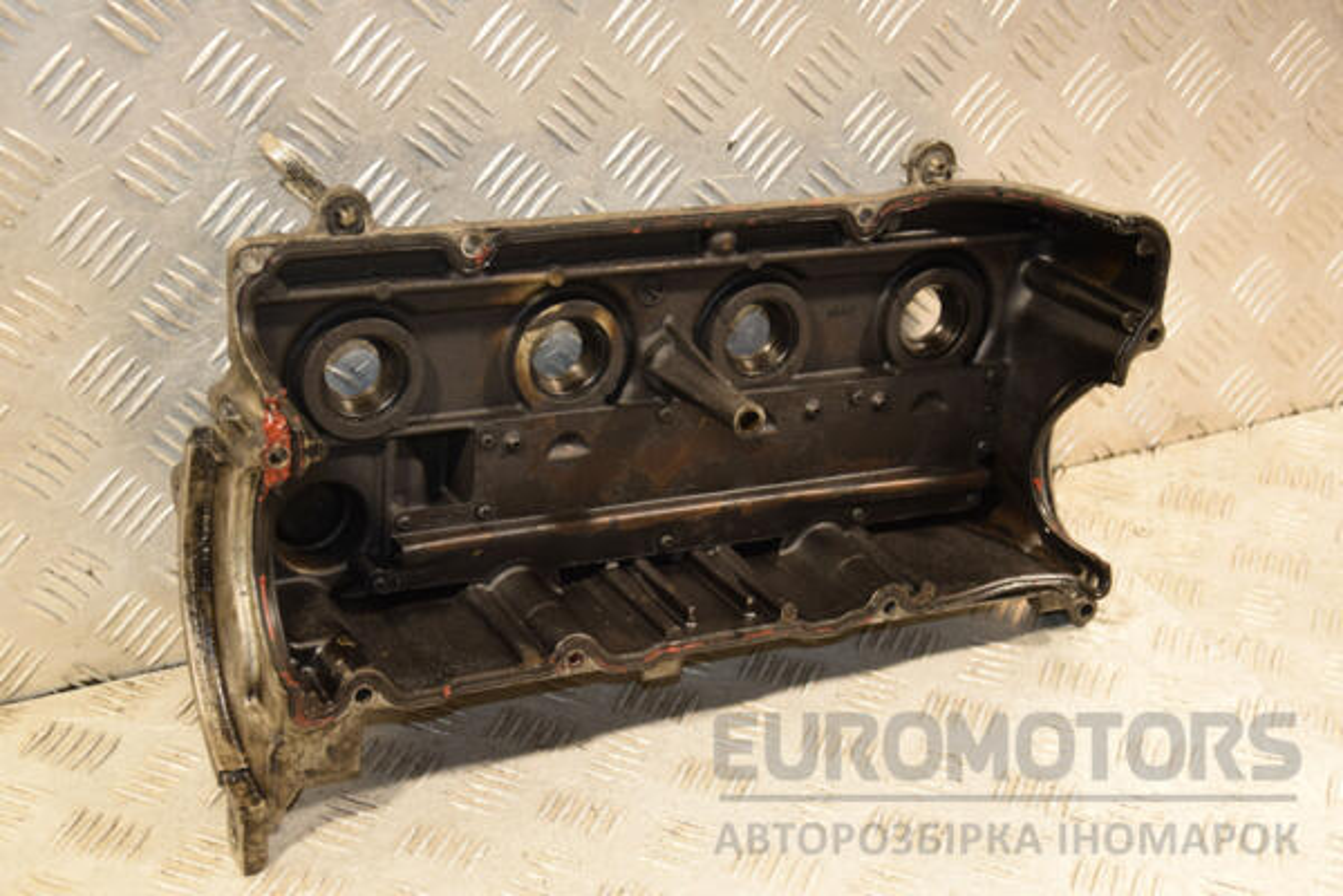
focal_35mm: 63
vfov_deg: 21.6
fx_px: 2350
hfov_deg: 31.9
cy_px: 448
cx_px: 672
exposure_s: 1/125
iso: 800
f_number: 4.8
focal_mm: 42
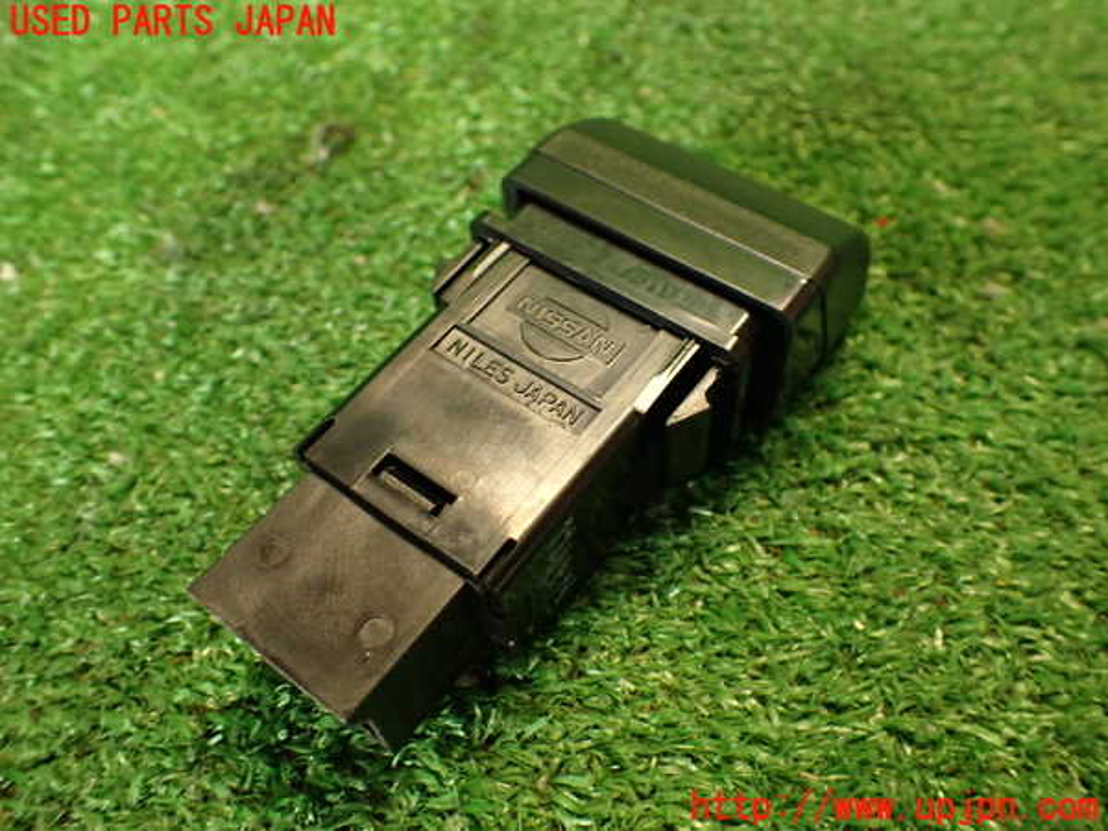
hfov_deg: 60.0
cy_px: 416
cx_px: 554
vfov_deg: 46.8
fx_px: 960
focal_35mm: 30
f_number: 2.3
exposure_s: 1/30
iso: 320
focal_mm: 5.4
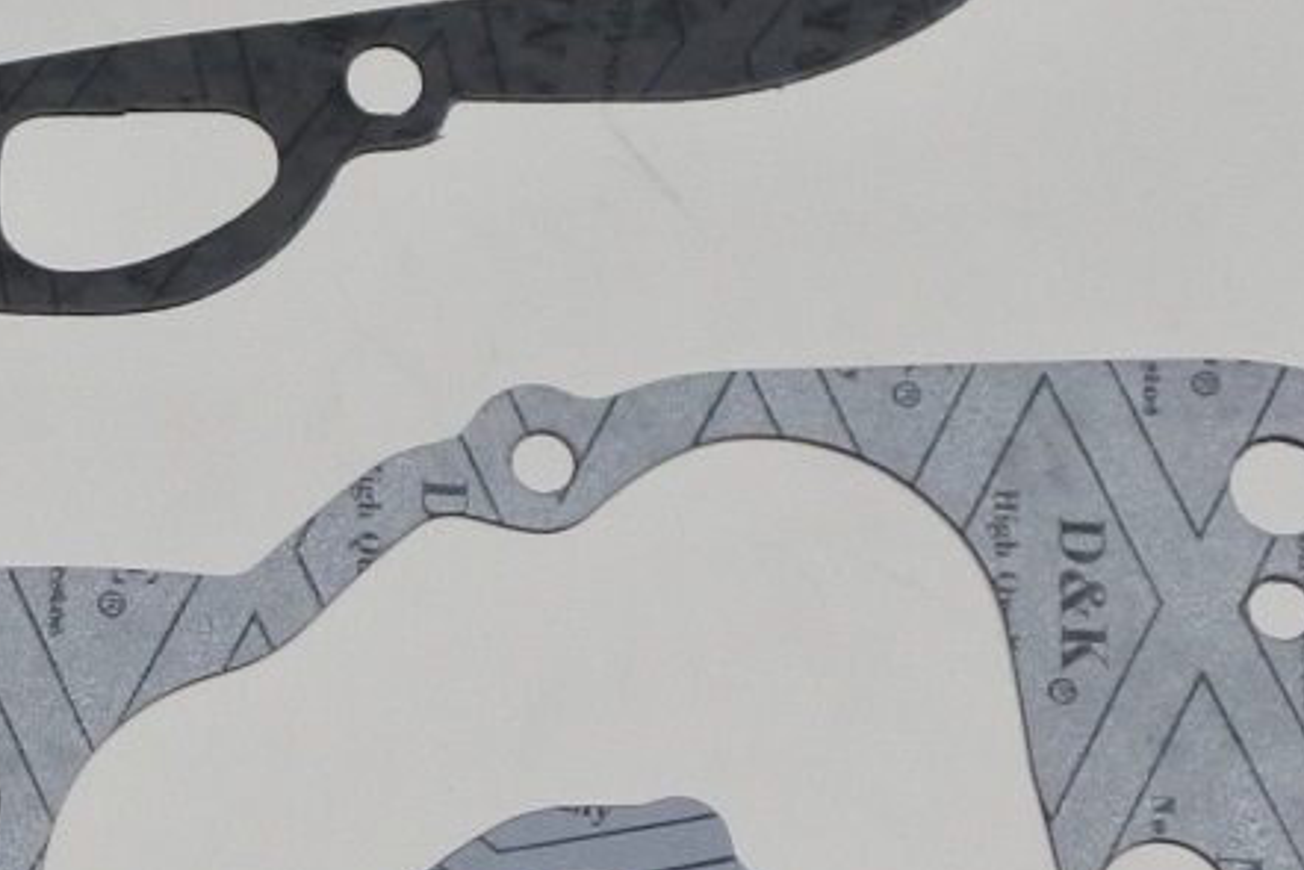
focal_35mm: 131
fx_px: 4746
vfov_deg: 10.5
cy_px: 324
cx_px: -271
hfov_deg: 15.1
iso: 500
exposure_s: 1/125
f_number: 4
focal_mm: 13.7
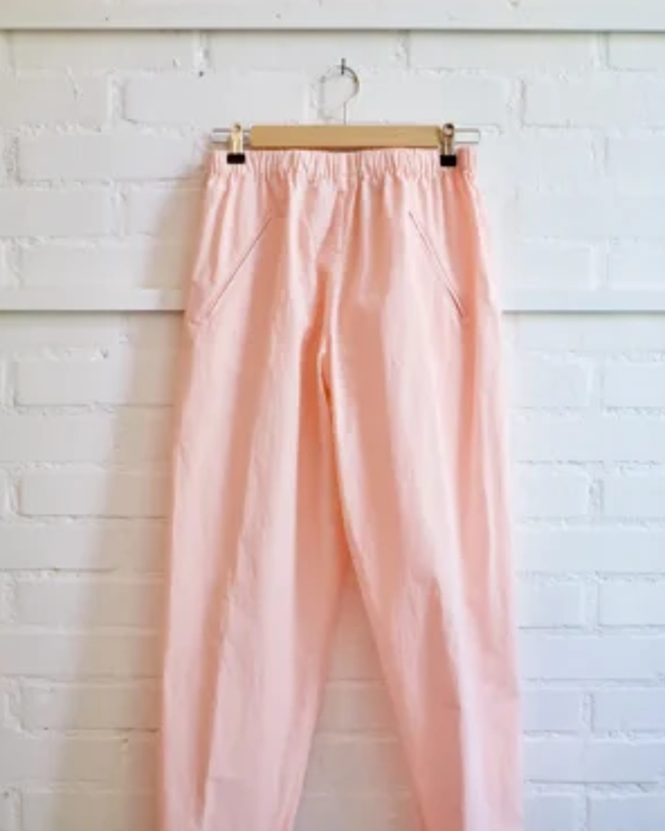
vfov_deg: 55.3
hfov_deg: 45.8
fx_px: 787
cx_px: 330
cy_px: 499
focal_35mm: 32
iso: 200
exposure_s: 1/40
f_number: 2.8
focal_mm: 18.3
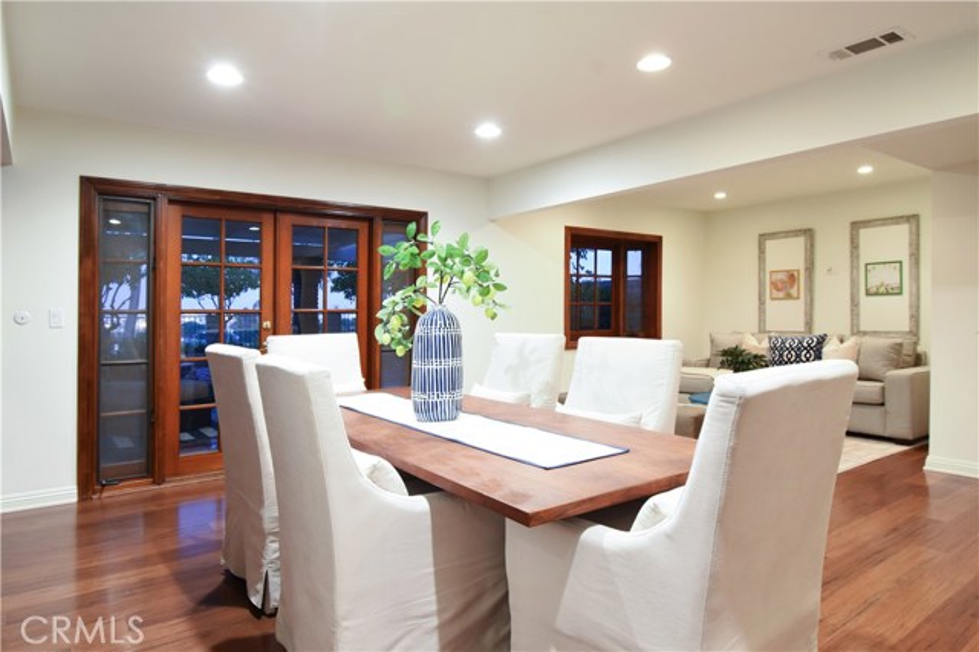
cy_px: 326
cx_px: 490
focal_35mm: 21
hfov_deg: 81.2
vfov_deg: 59.4
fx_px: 571
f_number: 8
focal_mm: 14
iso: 640
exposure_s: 1/2
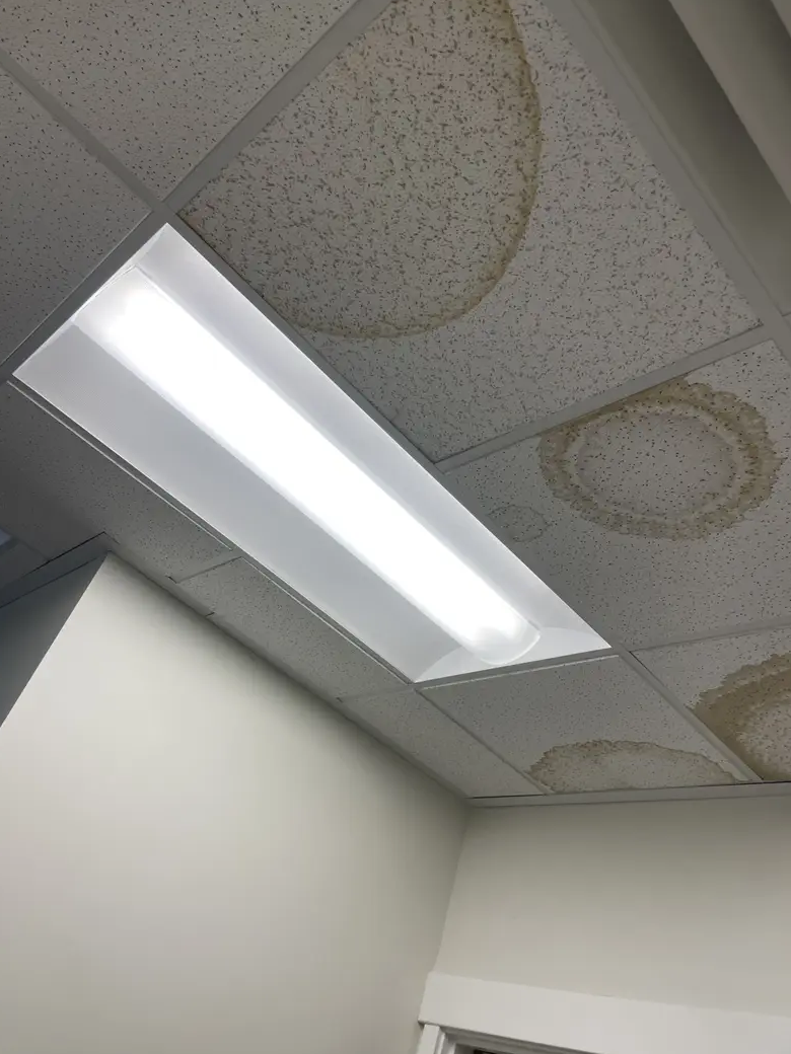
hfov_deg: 51.4
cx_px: 397
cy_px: 512
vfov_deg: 65.3
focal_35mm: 27
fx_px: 823
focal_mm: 4.2
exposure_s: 1/199
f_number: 1.6
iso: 64
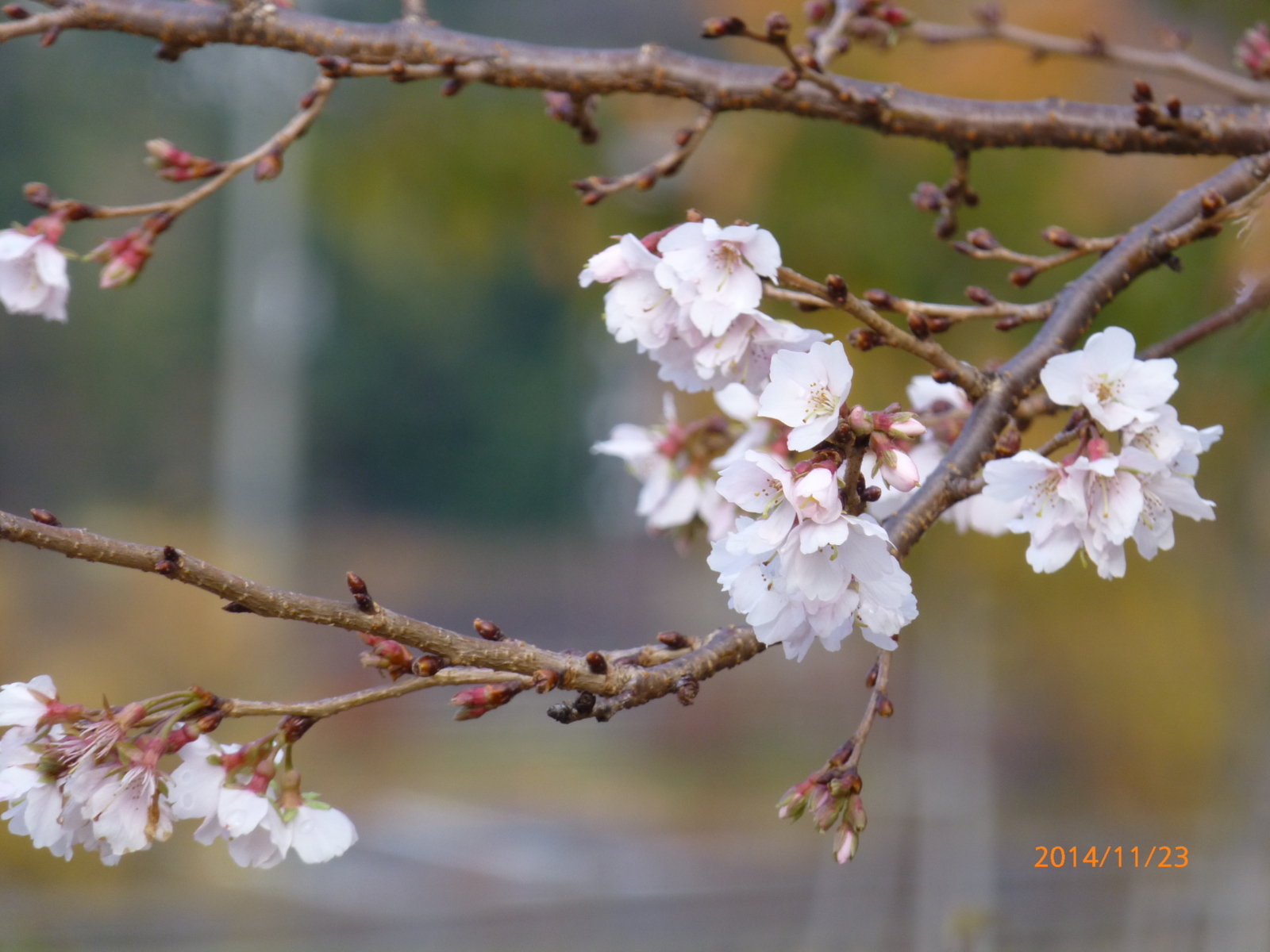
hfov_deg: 4.1
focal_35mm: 480
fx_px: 17610
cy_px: 476
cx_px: 635
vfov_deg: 3.1
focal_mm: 86
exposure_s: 1/125
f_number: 6.4
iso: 160
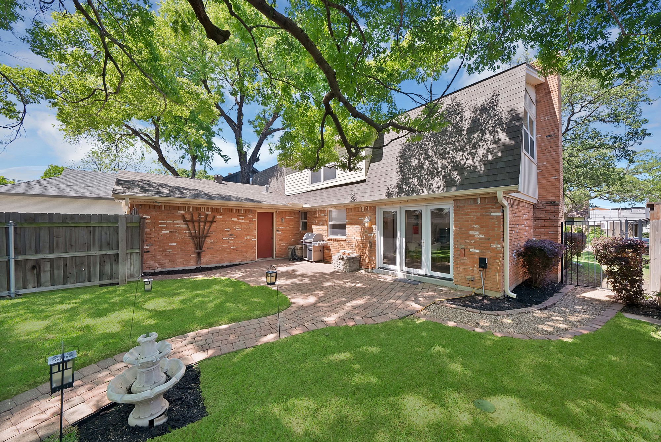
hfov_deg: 112.6
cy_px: 221
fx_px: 220
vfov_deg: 90.1
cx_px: 330
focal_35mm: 12
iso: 640
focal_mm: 12
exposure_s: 1/80
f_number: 9
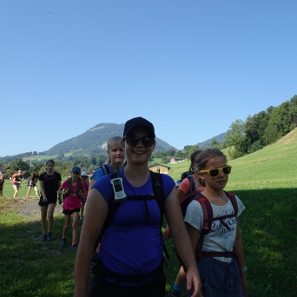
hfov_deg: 55.2
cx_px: 178
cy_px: 146
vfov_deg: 55.6
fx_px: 282
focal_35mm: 29
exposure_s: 1/500
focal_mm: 4.25
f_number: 3.5
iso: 80
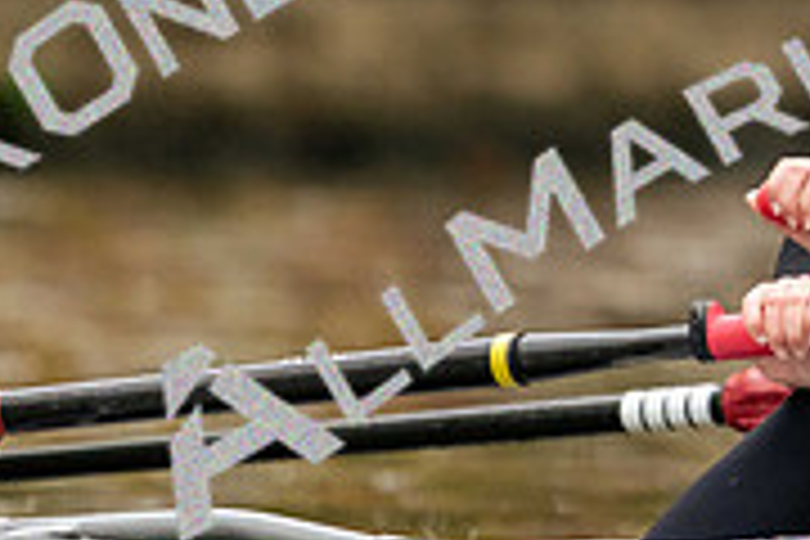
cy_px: -155
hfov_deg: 1.6
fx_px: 29045
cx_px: 1076
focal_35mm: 1291
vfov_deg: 1.1
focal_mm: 400
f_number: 4.5
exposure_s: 1/2500
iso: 3200
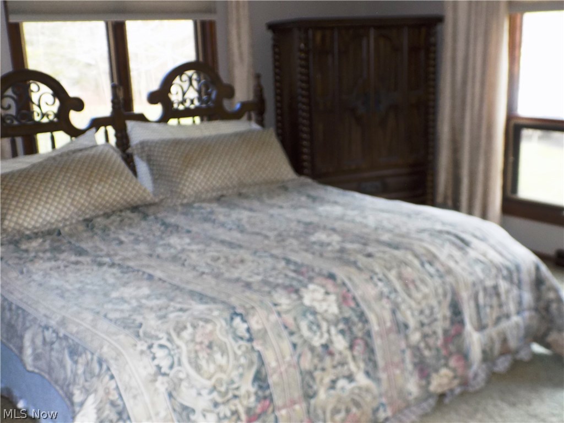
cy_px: 212
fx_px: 668
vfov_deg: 35.1
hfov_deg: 45.8
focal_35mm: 41
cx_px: 282
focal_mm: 7.3
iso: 280
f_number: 3.6
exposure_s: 1/30
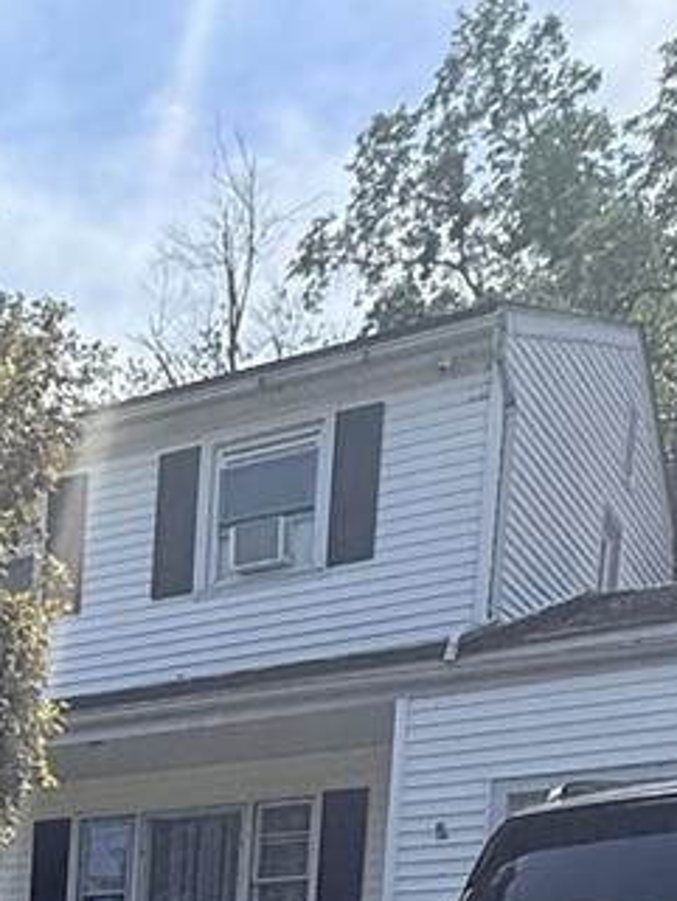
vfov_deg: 23.4
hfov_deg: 19.9
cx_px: -236
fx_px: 1746
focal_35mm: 67
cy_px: 1344
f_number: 2.2
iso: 50
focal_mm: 2.22
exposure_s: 1/1235
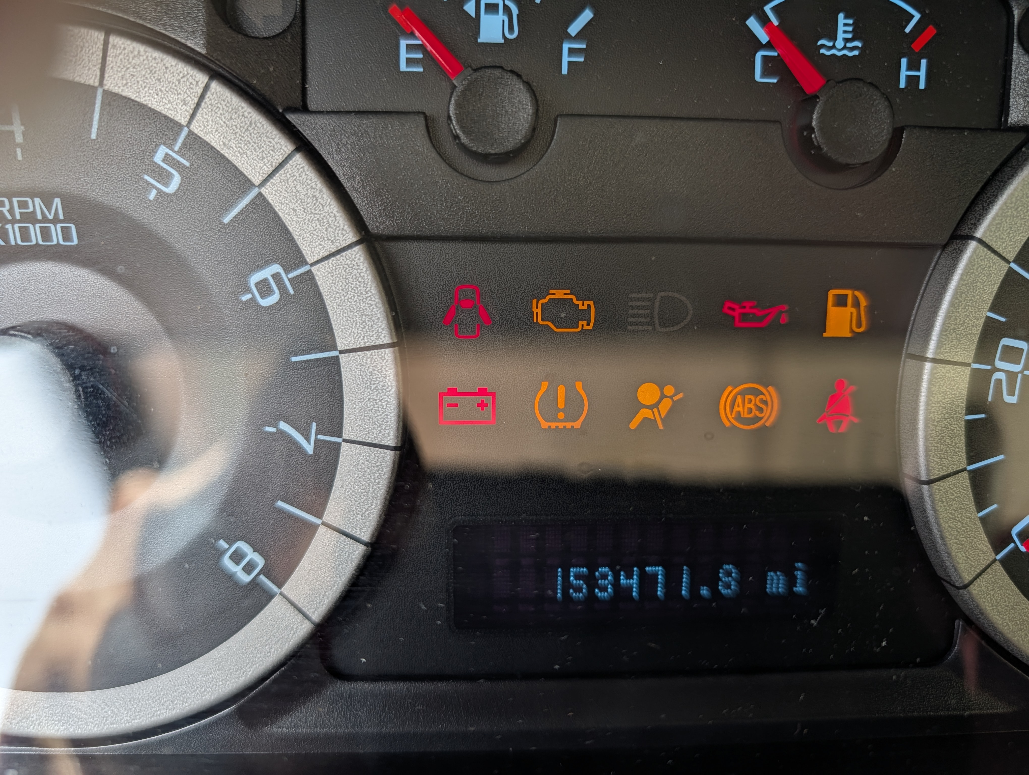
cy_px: 388
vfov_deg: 56.9
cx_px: 514
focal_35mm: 24
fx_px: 714
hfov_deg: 71.5
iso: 29
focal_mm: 6.9
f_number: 1.68
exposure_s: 1/88.2
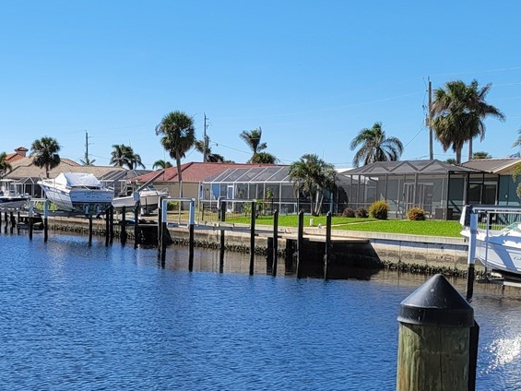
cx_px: 68
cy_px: 276
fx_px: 1024
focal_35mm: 68
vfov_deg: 21.5
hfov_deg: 27.7
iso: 16
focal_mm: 6.7
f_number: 1.8
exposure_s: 1/1064
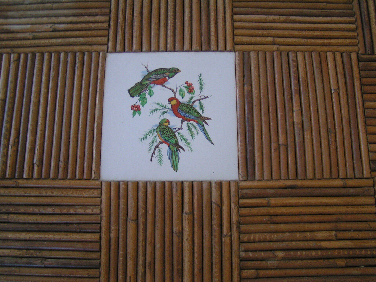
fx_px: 413
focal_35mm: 38
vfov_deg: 37.7
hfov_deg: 49.0
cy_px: 141
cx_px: 188
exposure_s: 1/40
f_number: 2.8
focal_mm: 5.8
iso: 64
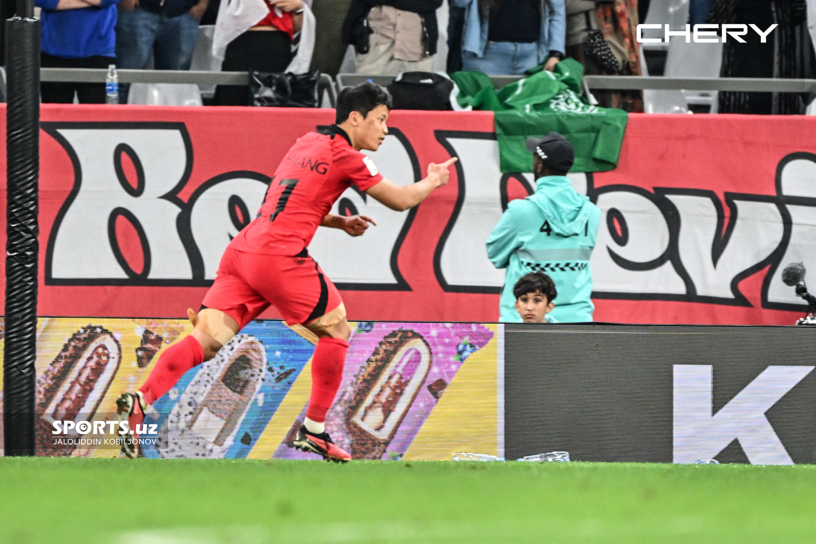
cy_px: 272
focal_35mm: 560
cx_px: 408
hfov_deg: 3.7
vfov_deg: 2.5
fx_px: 12694
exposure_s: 1/1000
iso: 2500
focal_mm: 560
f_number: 4
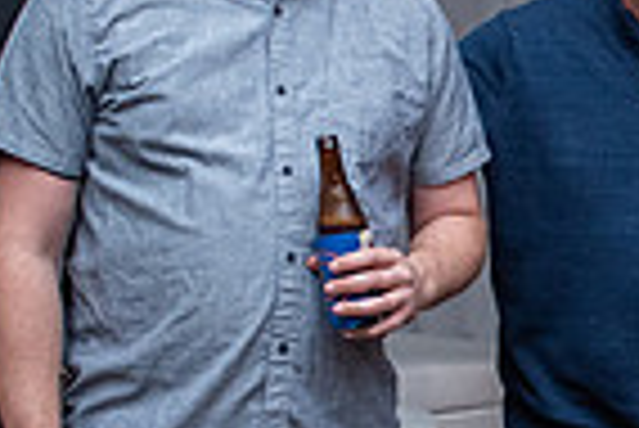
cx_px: 778
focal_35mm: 122
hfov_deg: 16.1
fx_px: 2168
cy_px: 248
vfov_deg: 11.3
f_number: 4.5
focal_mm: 24
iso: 1000
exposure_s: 1/200
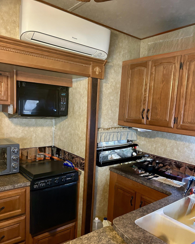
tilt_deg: -8.3
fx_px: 202
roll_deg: -3.2
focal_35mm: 28
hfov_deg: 51.5
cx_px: 97
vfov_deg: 62.1
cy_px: 132
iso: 640
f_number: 1.5
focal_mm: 5.7
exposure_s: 1/40
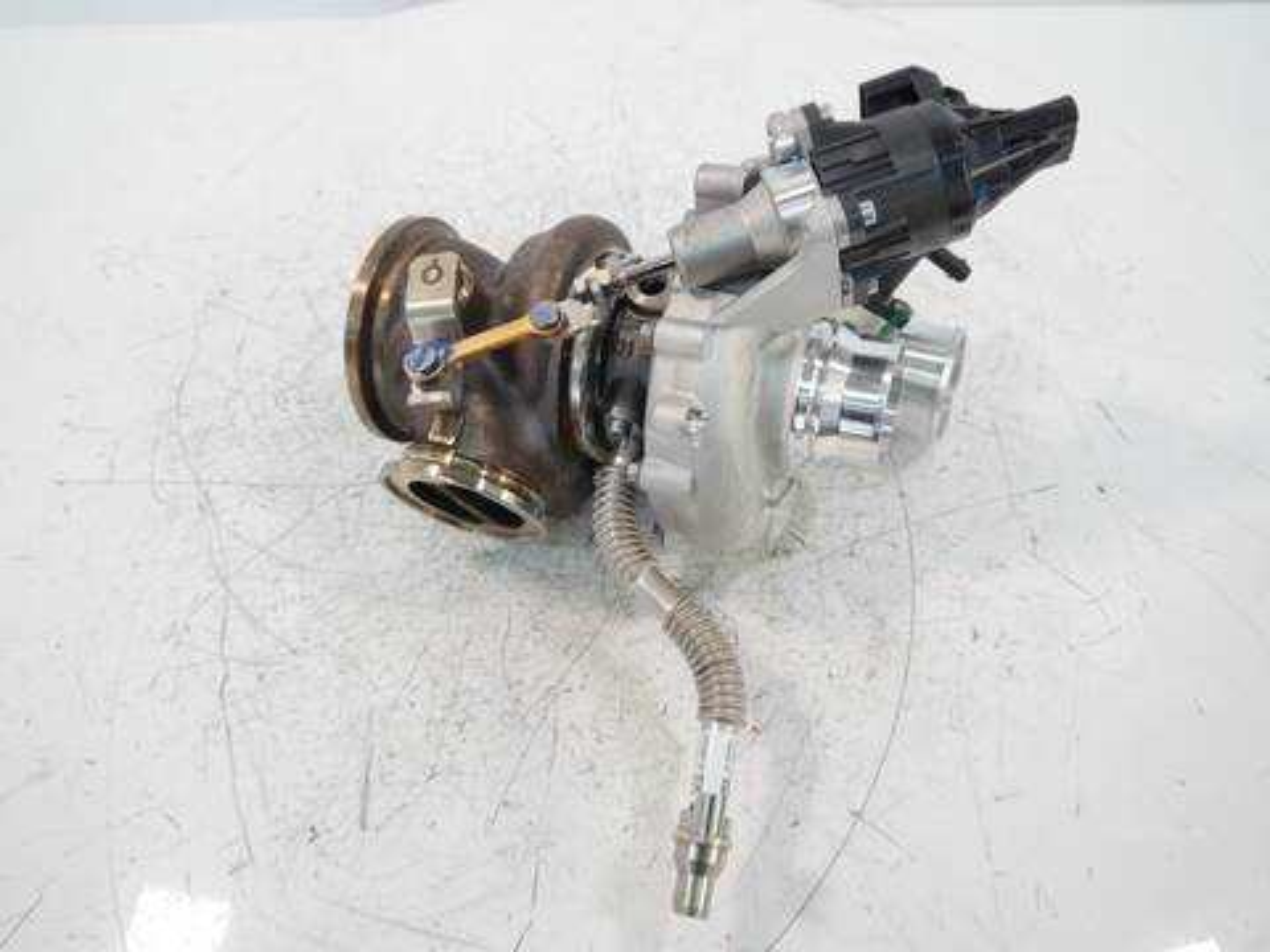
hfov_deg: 60.0
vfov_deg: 46.8
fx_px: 1101
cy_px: 476
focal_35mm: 30
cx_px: 635
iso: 400
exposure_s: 1/60
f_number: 3.5
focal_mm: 15
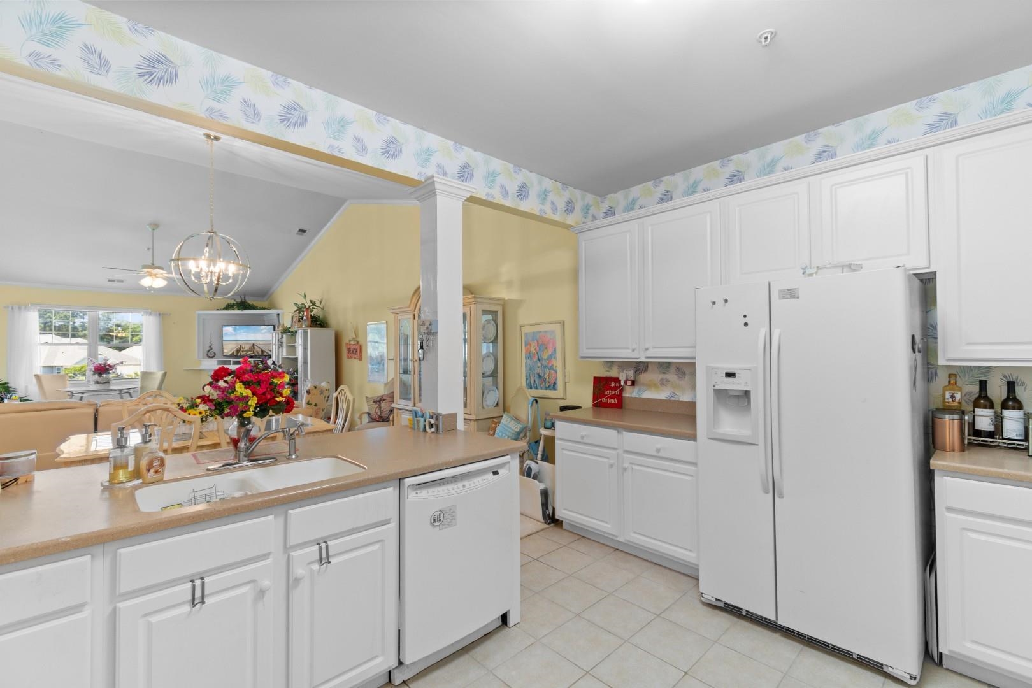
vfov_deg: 77.3
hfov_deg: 100.4
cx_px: 516
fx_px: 430
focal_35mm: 15
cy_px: 344
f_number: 4.5
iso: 100
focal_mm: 10
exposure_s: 1/4
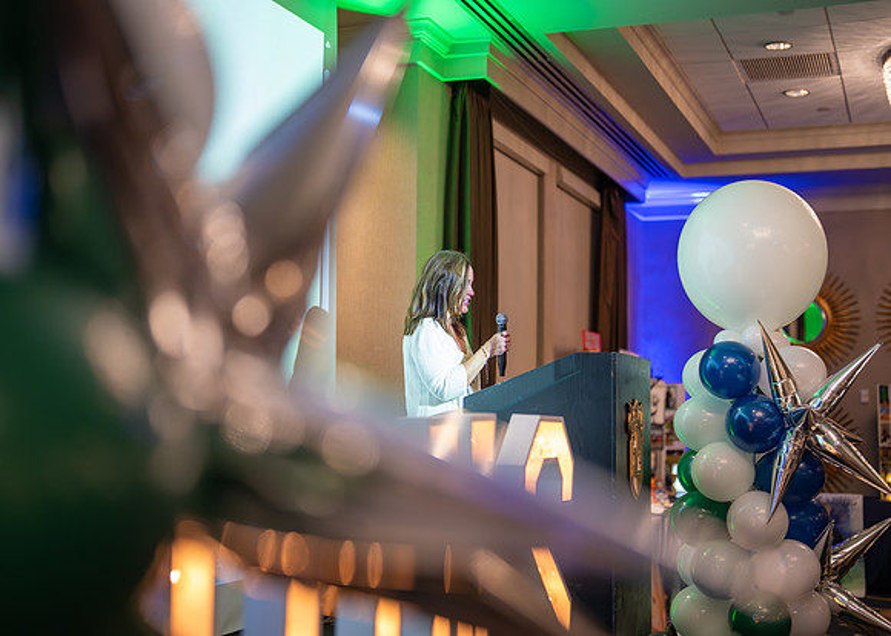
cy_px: 318
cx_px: 446
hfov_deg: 36.9
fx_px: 1335
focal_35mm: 53
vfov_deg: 26.8
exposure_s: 1/400
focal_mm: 50
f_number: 1.2
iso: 1250
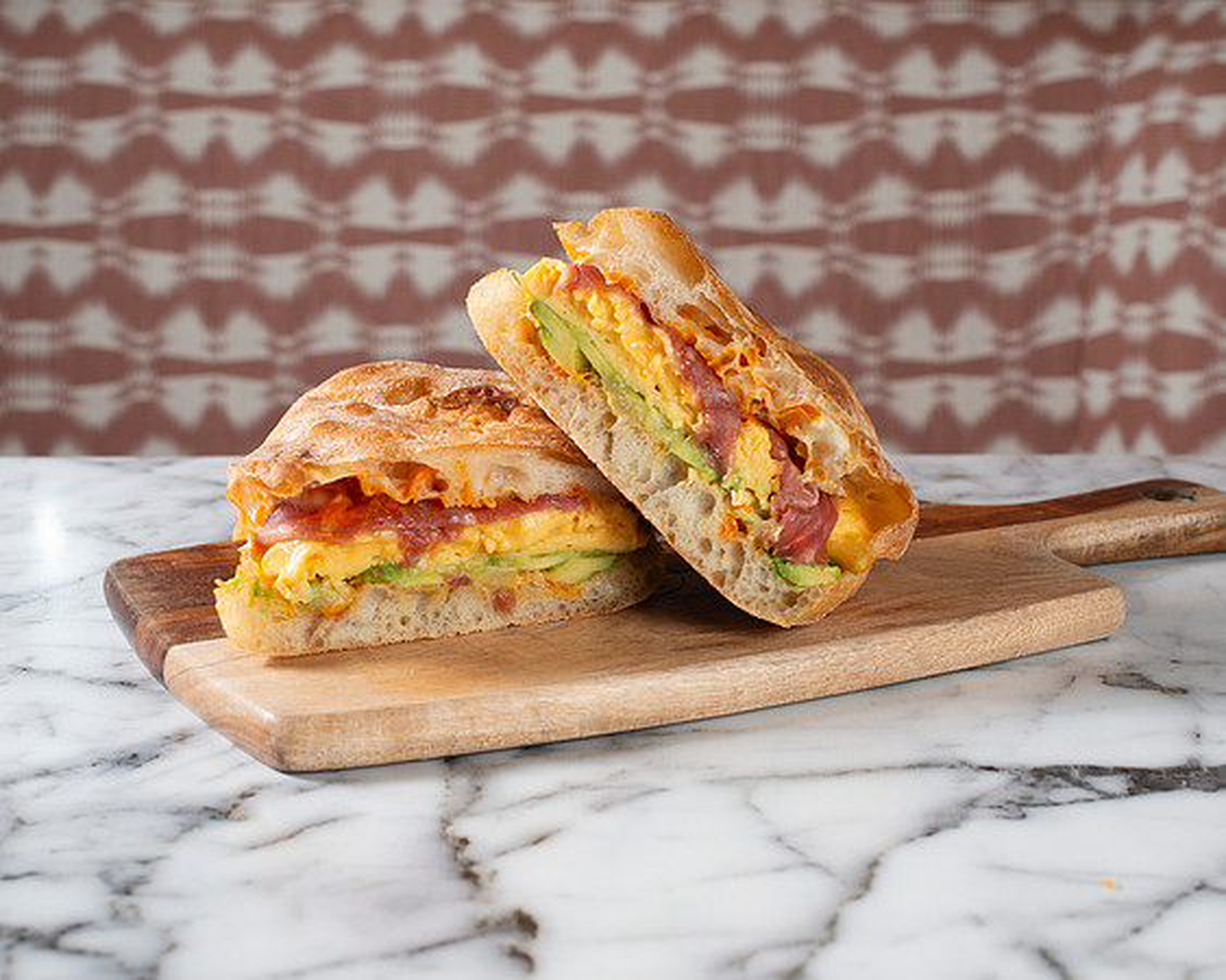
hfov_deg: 33.4
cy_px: 490
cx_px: 619
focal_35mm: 56
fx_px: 2041
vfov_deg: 27.0
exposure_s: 1/200
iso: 200
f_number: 8
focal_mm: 50
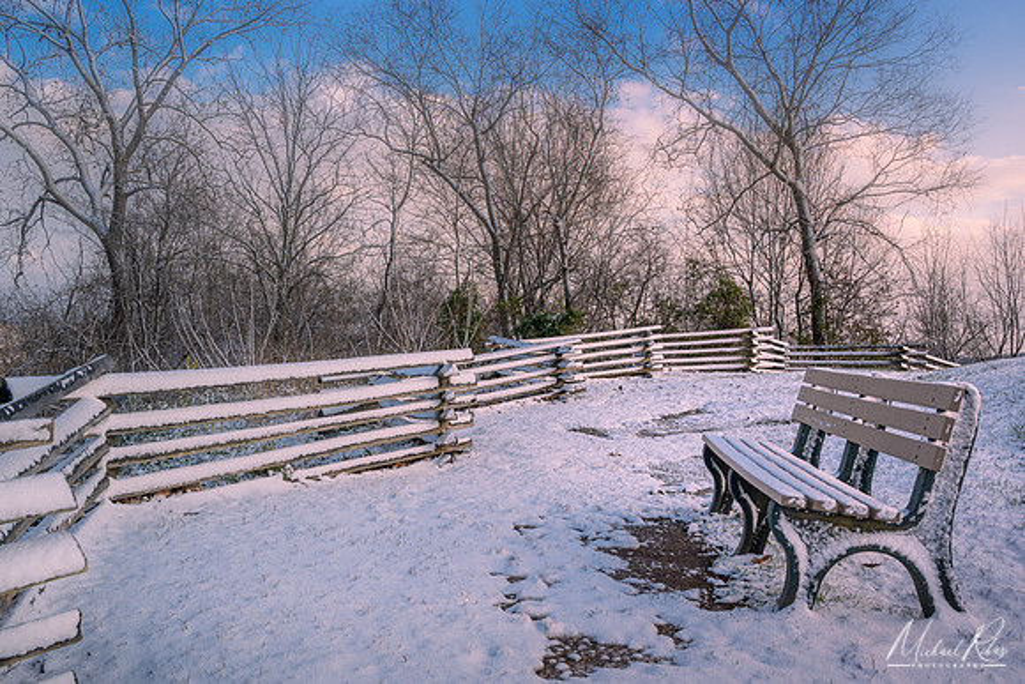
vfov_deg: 41.4
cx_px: 534
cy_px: 342
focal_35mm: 32
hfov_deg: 59.1
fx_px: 904
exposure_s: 1/160
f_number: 10
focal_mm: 19
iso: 200
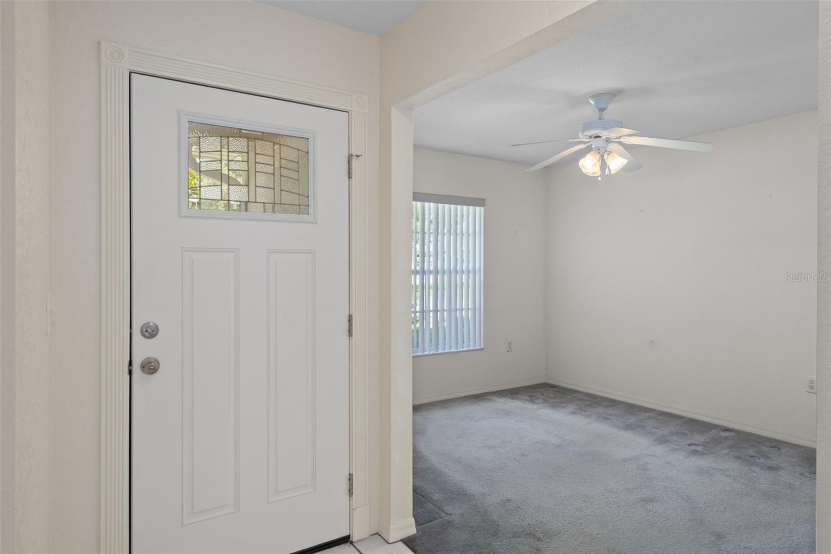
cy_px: 277
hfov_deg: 81.2
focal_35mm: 21
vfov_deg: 59.5
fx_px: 485
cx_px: 416
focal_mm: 21
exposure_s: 1/1.67
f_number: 8
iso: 400
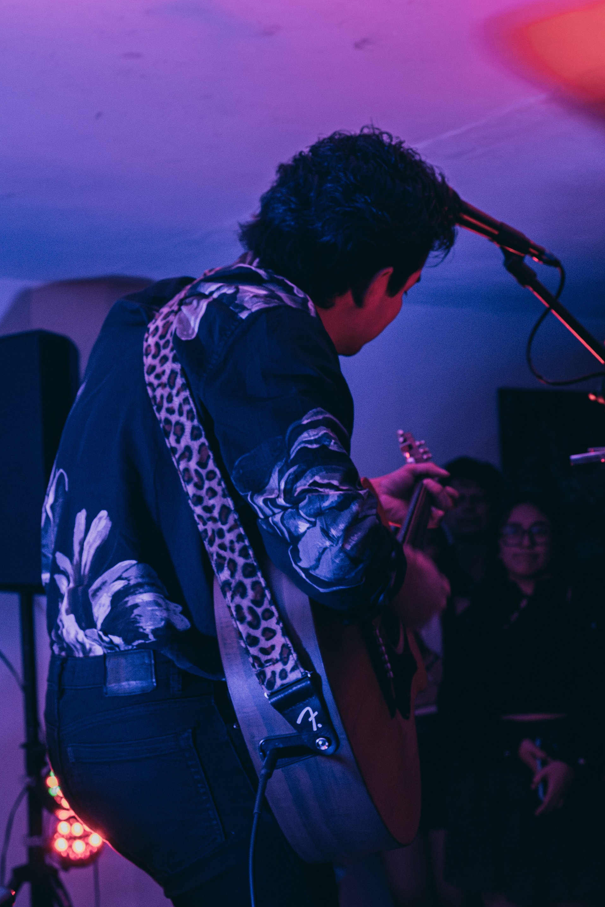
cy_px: 504
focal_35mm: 67
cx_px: 375
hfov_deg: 20.3
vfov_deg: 30.1
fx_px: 1689
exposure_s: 1/125
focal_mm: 50
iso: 6400
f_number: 6.3
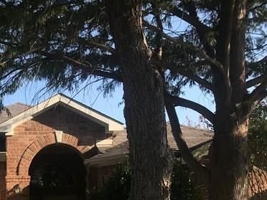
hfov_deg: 24.0
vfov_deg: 17.8
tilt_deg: -1.0
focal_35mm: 77
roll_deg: +0.1
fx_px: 594
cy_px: 269
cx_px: -12
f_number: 1.8
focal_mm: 3.99
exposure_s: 1/1008
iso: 20
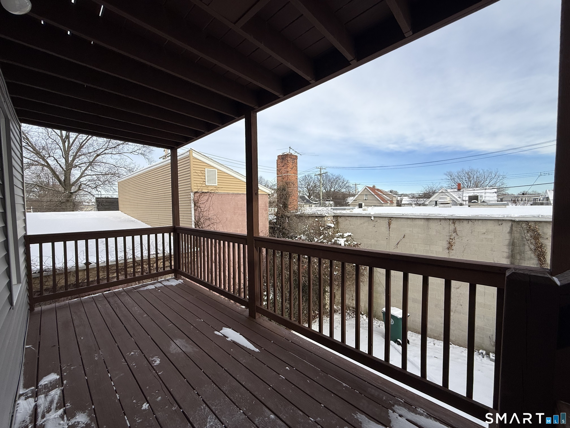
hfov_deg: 102.1
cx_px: 285
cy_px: 214
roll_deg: +1.0
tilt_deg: -2.1
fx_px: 231
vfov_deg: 85.7
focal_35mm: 14
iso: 50
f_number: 2.2
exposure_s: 1/1464
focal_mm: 2.22
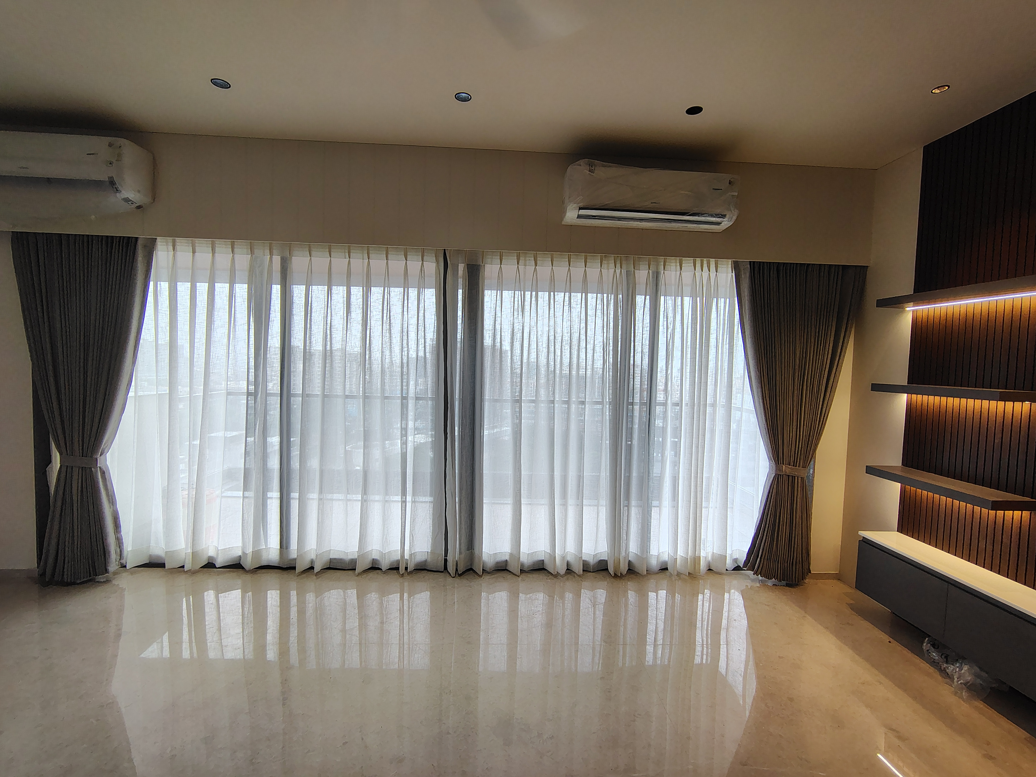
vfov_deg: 78.1
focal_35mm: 16
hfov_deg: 94.5
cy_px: 388
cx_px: 518
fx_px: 479
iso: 205
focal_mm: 2.13
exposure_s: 1/100
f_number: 2.2
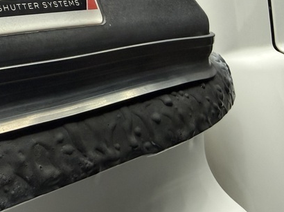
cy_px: 58
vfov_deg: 24.2
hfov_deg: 28.8
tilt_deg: -13.3
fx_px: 492
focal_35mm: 60
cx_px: -38
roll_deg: -2.1
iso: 250
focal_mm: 2.22
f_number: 2.2
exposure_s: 1/100
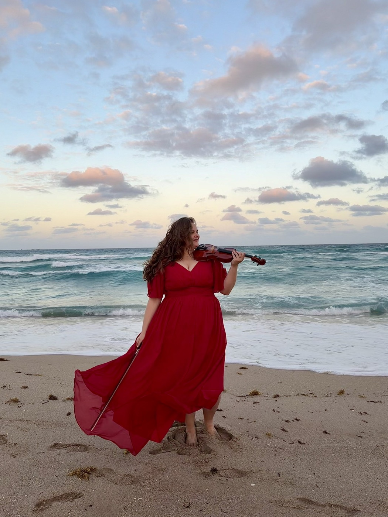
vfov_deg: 71.6
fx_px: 359
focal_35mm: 24
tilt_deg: -2.3
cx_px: 194
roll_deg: -0.8
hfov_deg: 56.8
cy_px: 258
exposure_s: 1/607
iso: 80
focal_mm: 6.76
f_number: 1.78
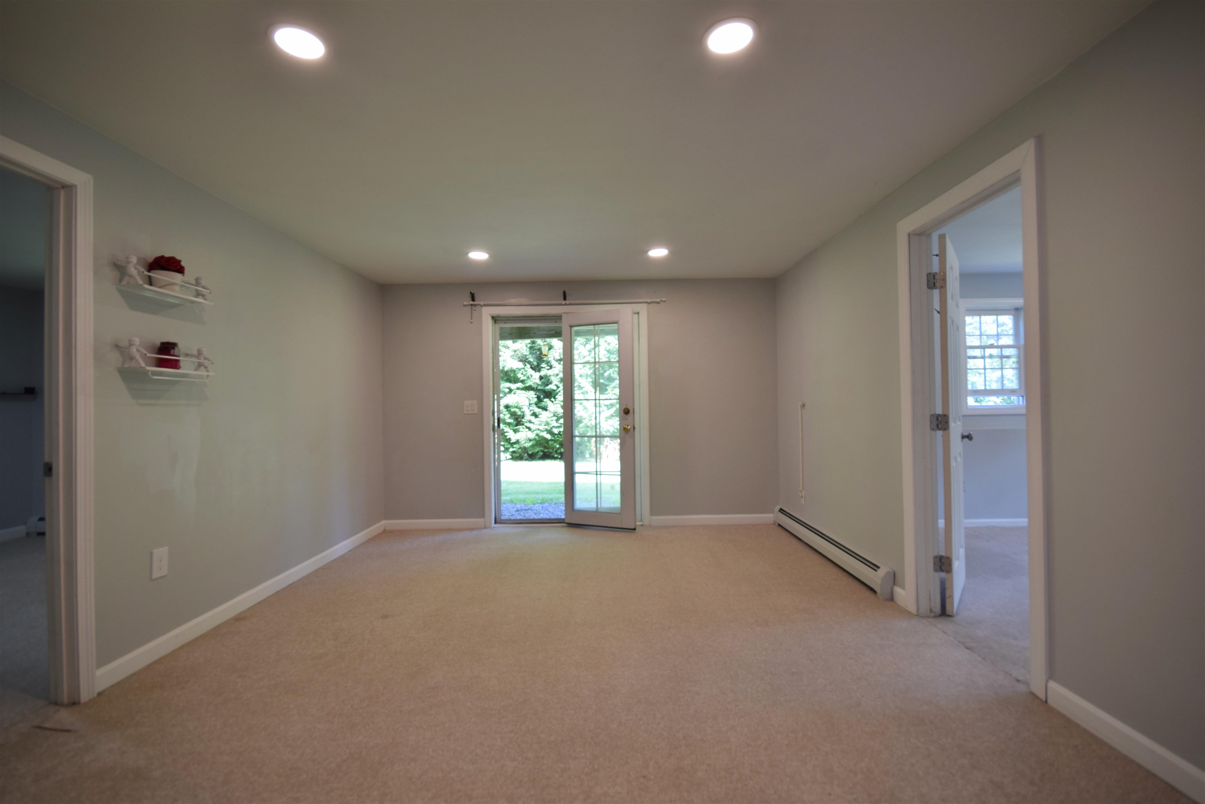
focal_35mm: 15
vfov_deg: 77.3
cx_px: 602
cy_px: 402
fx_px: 502
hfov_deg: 100.4
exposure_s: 1/15
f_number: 6.3
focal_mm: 10
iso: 200
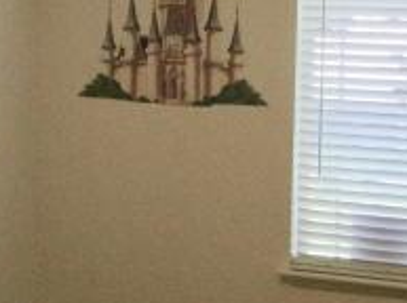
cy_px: 133
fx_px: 1326
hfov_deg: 17.4
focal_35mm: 113
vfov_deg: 13.1
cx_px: 116
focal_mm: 6.2
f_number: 3.6
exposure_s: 1/212
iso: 403
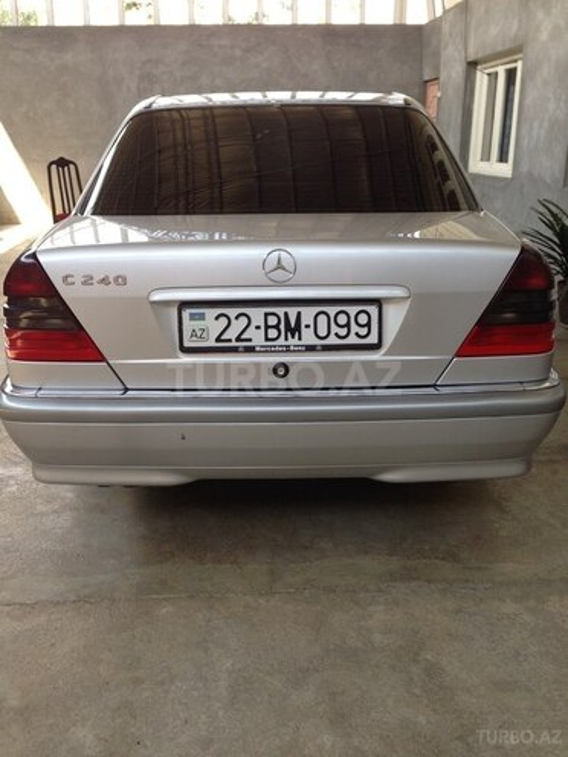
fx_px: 722
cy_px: 378
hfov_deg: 42.9
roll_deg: +0.2
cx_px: 284
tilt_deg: -15.8
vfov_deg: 55.4
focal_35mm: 33
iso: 50
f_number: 2.4
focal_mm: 4.12
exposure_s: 1/120
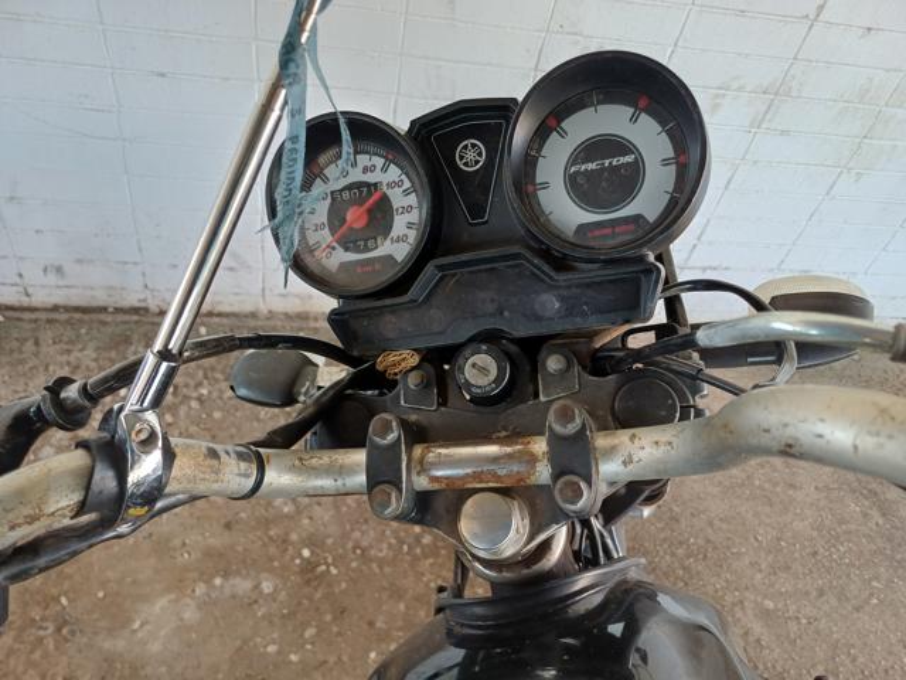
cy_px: 340
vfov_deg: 54.9
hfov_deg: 69.4
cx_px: 453
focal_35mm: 25
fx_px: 654
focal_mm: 4.65
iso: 100
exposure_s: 1/50
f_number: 1.8
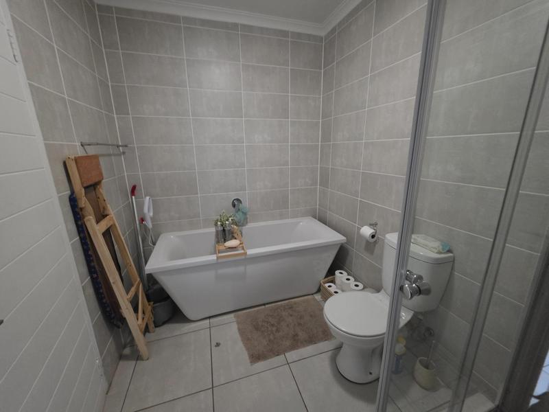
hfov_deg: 106.2
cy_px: 206
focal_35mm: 13
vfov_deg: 89.9
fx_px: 206
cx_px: 274
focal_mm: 2.2
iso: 1000
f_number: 1.9
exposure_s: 1/33.3
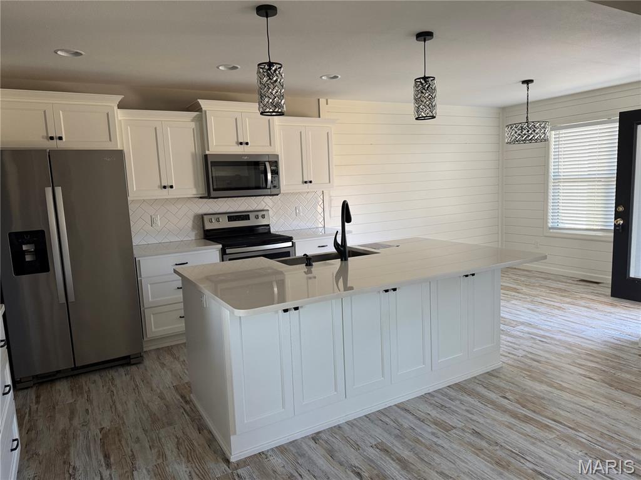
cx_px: 320
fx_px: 444
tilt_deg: -7.4
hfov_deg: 71.6
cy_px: 240
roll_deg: +2.7
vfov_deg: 56.8
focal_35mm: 24
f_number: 1.78
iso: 160
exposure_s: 1/121
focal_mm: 6.76
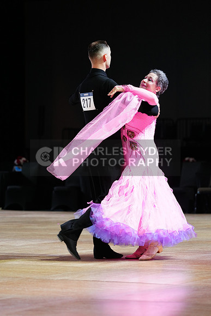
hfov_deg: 8.8
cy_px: 158
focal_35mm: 156
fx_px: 1371
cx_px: 106
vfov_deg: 13.2
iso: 2500
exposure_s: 1/320
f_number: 4
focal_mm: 156
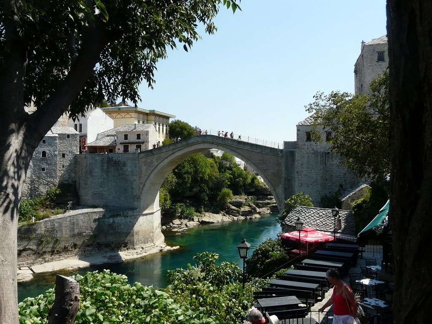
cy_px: 162
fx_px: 412
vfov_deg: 42.9
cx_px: 216
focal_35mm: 33
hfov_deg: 55.4
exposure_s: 1/320
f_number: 5.6
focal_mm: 5.5
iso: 100
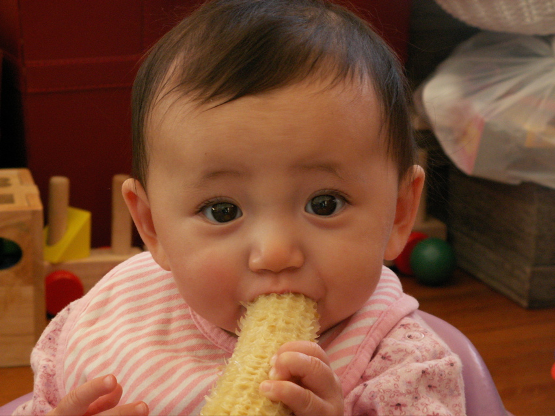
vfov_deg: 11.9
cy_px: 208
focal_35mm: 124
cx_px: 278
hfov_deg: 15.9
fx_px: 1987
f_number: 4
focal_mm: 20.27
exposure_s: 1/30
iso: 160
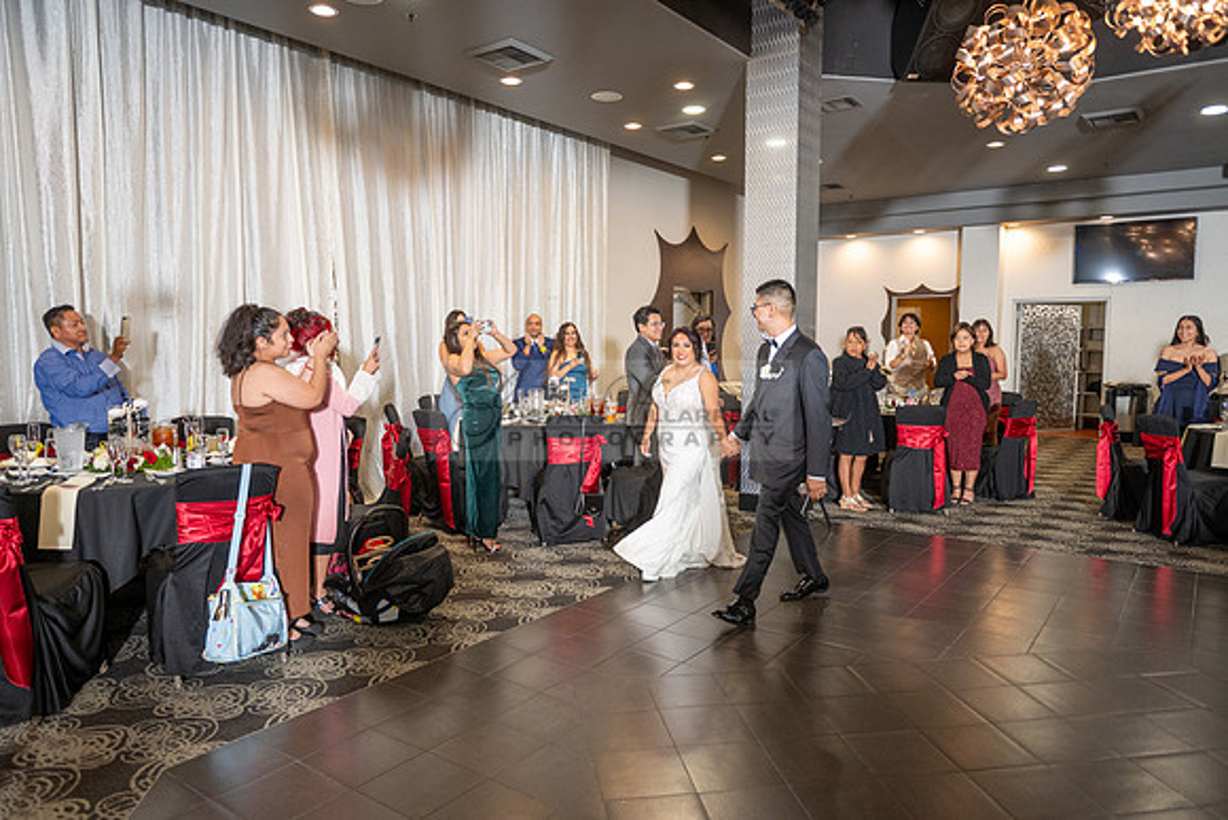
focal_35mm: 24
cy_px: 410
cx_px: 614
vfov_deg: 53.2
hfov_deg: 73.7
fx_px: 819
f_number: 3.2
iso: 800
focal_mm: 24
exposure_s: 1/200
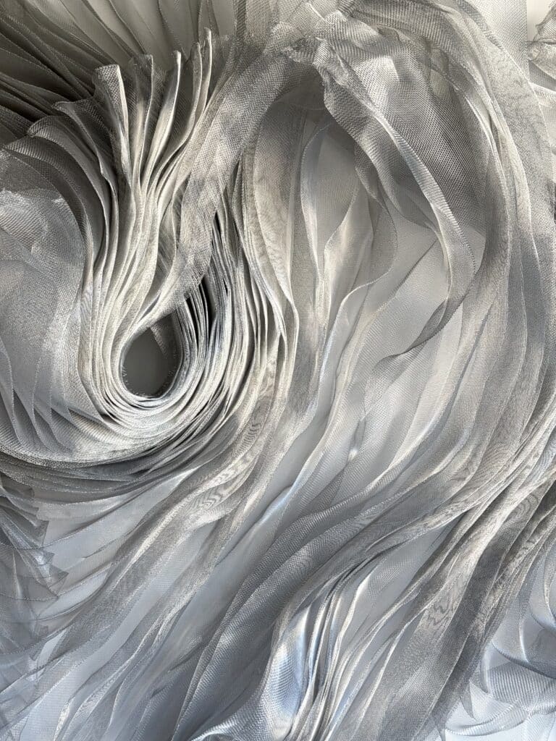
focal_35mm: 48
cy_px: 370
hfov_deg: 30.3
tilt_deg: +0.5
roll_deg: -0.8
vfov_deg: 39.7
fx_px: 1028
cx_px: 278
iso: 64
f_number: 1.78
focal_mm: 6.76
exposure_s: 1/121
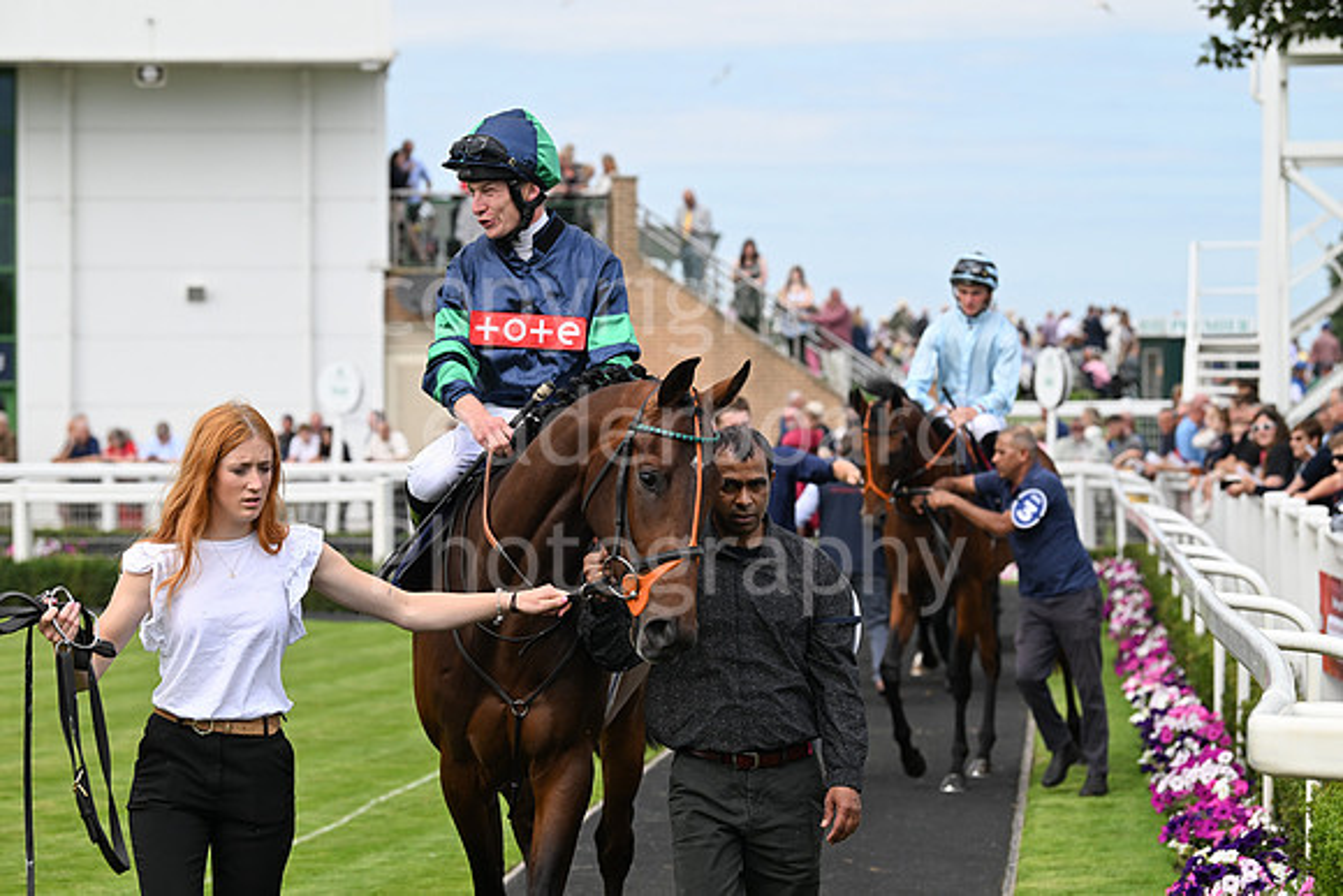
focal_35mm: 116
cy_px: 448
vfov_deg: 11.8
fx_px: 4328
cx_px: 672
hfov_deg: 17.6
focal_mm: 116
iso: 500
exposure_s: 1/2000
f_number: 5
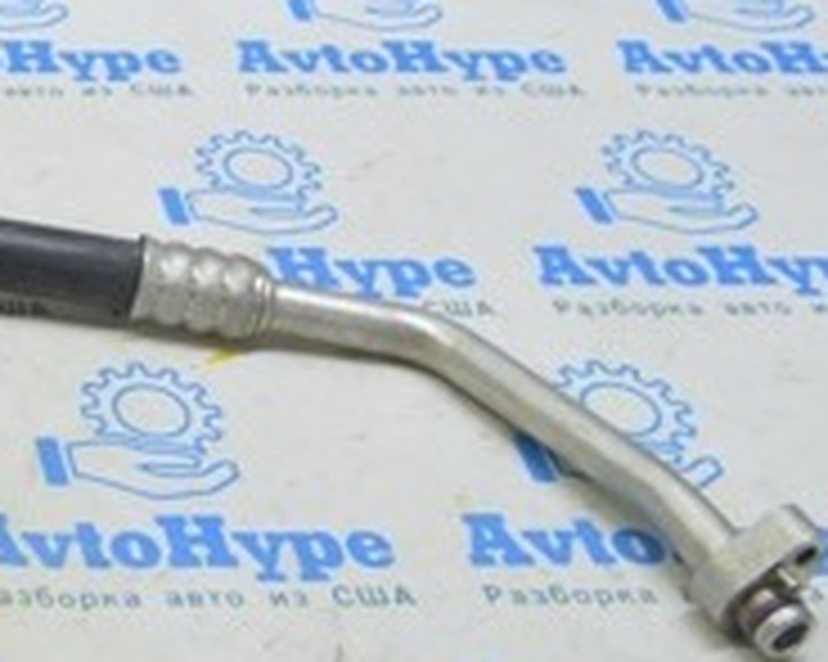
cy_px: -142
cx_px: -572
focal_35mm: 98
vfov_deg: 15.1
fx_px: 2400
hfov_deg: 16.9
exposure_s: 1/20
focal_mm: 20
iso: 400
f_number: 5.6
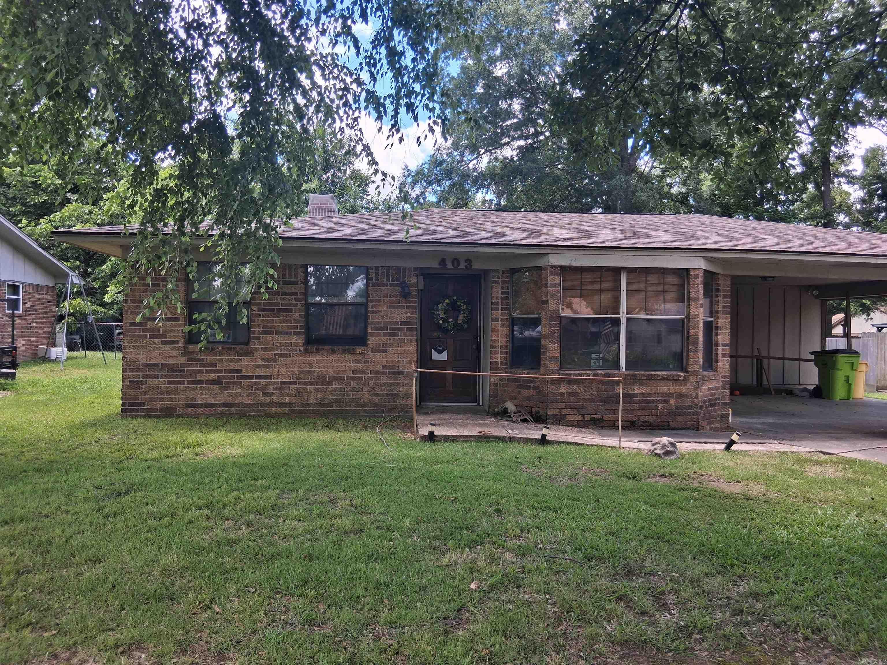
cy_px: 332
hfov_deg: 67.3
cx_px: 444
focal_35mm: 26
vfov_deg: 53.1
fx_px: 666
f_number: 1.8
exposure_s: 1/161
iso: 25
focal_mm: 3.98
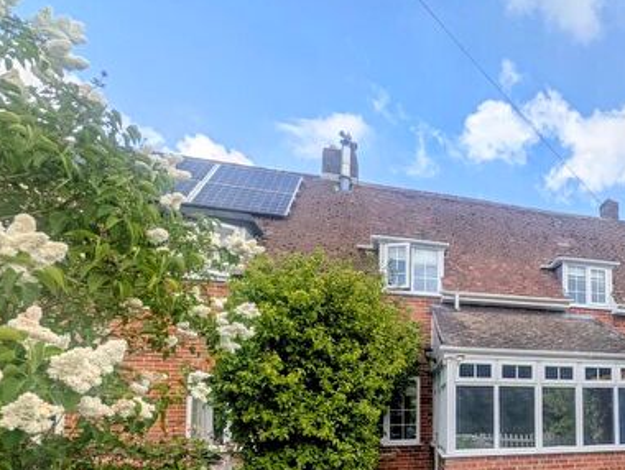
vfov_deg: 56.1
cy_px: 385
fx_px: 398
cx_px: 532
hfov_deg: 66.4
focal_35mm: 22
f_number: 1.7
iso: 51
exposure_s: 1/2660
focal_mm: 2.02
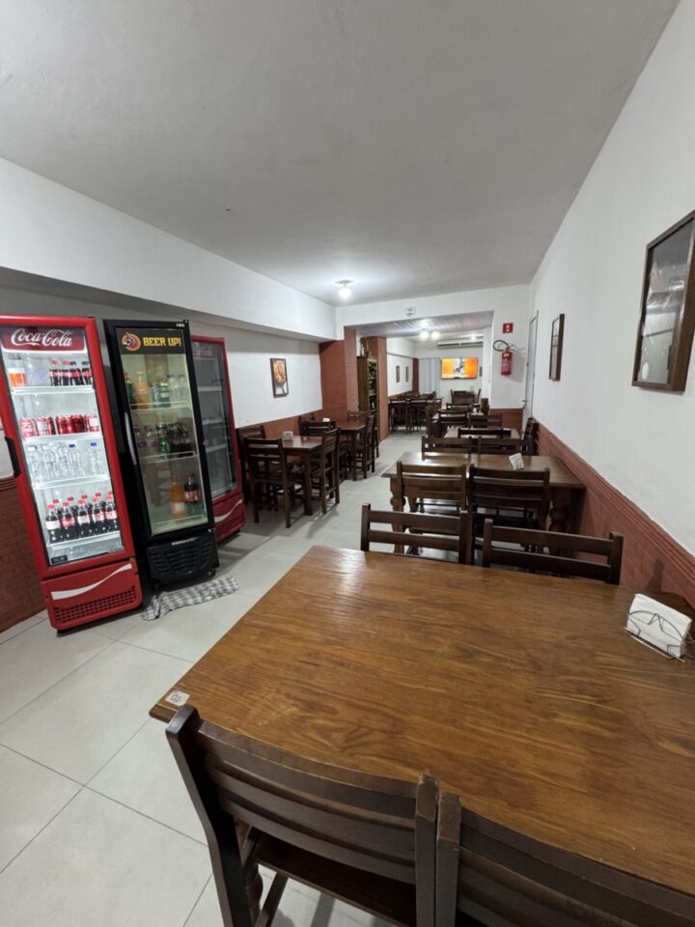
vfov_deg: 102.1
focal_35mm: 14
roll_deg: +3.1
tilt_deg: -11.5
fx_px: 375
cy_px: 464
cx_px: 348
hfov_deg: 85.7
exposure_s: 1/60
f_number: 2.2
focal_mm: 2.22
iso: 200
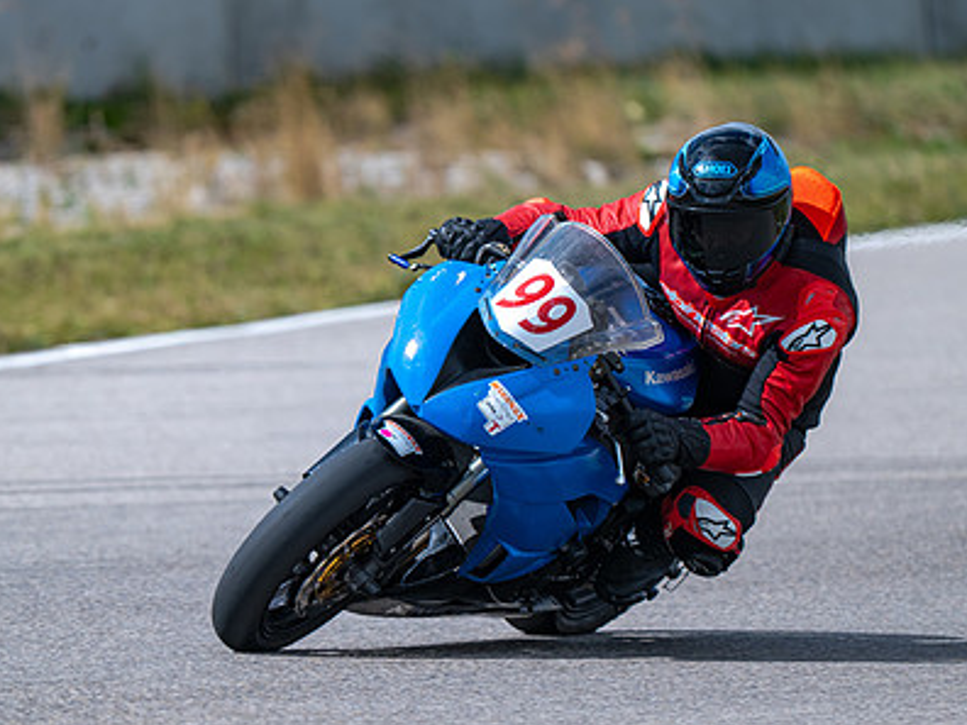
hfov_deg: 2.3
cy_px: 450
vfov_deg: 1.8
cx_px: 464
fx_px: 23633
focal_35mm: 846
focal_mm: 600
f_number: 6.3
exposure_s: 1/1250
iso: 200
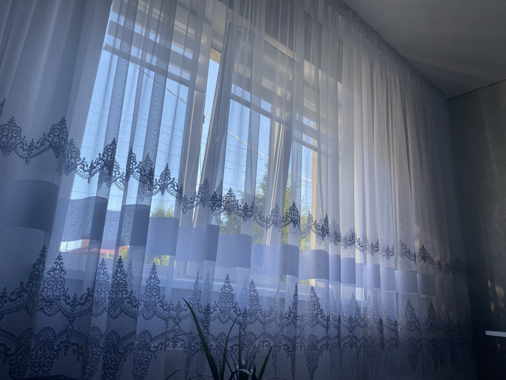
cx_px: 253
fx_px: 380
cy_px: 190
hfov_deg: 67.3
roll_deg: -2.7
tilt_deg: +16.8
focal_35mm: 26
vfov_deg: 53.1
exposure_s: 1/262
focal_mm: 4.25
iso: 32
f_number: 1.8
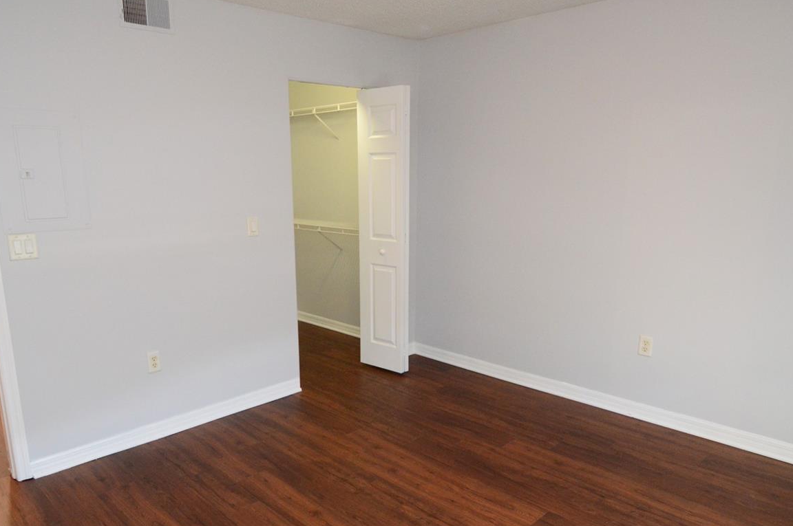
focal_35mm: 25
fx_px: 550
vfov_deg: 50.8
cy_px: 315
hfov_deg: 71.4
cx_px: 355
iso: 1600
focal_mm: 12
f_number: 4.5
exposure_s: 1/60
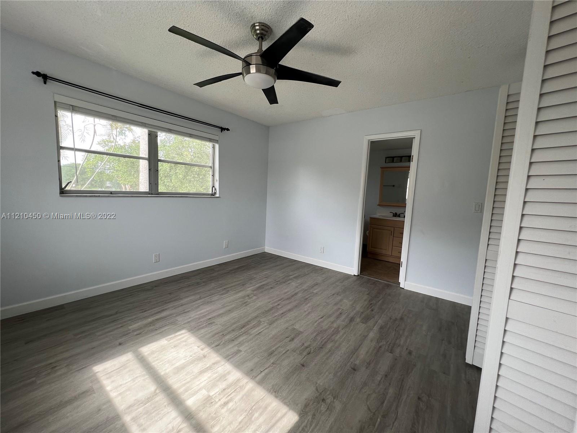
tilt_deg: -4.8
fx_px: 217
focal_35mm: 13
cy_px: 216
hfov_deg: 106.2
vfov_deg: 89.9
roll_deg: -1.7
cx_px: 288
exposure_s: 1/99
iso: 32
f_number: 1.8
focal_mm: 1.57
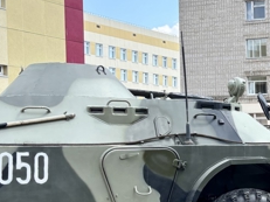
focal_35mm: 75
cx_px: 328
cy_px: 148
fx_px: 585
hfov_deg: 23.6
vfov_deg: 19.5
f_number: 1.6
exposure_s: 1/935
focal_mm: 5.96
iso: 50
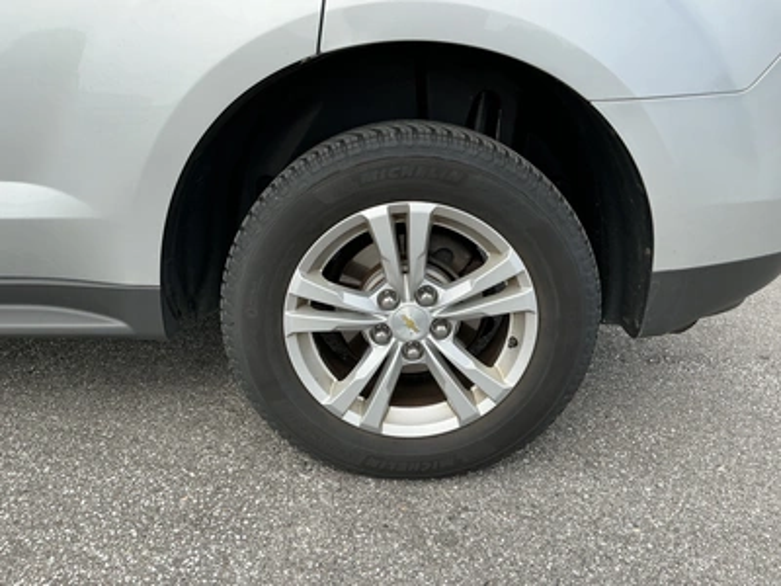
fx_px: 632
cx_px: 390
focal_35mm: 28
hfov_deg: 63.4
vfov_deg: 49.7
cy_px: 293
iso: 25
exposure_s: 1/1311
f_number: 1.8
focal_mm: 3
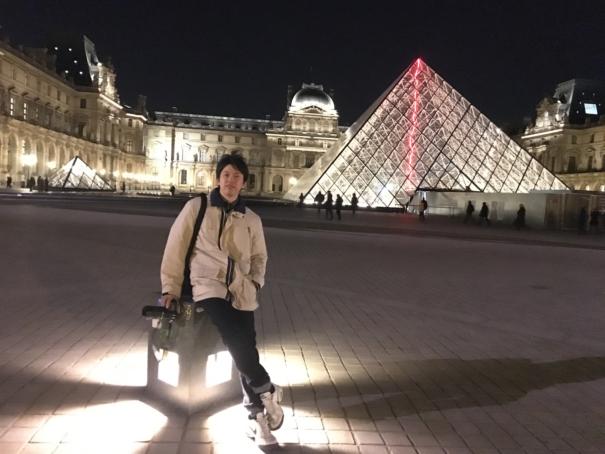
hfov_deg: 61.7
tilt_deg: -3.8
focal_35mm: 29
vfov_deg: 48.2
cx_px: 302
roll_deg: -2.6
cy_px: 227
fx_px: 507
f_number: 2.2
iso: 2000
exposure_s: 1/17
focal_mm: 4.15
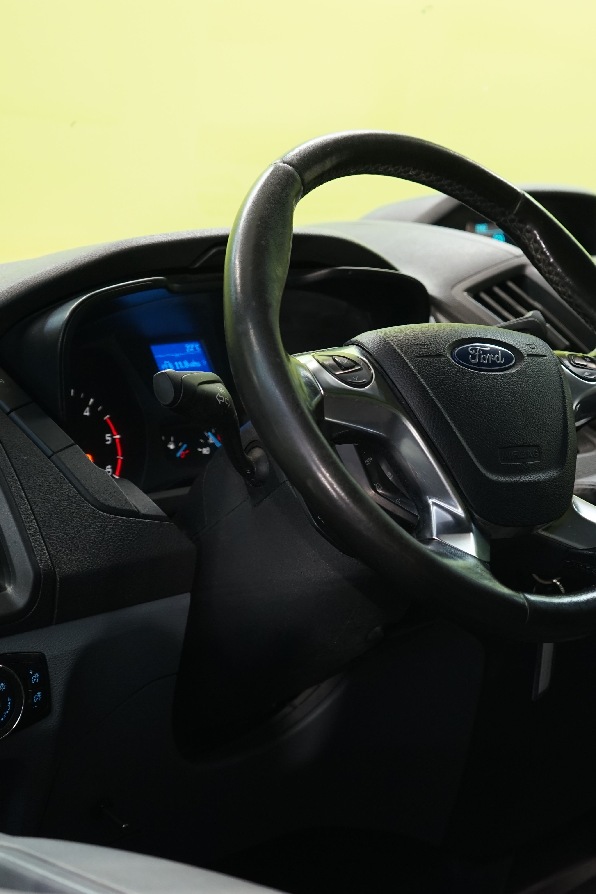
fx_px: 1540
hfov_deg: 21.7
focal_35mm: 62
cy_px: 447
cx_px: 452
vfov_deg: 32.4
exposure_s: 1/25
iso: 640
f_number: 4.5
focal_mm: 41
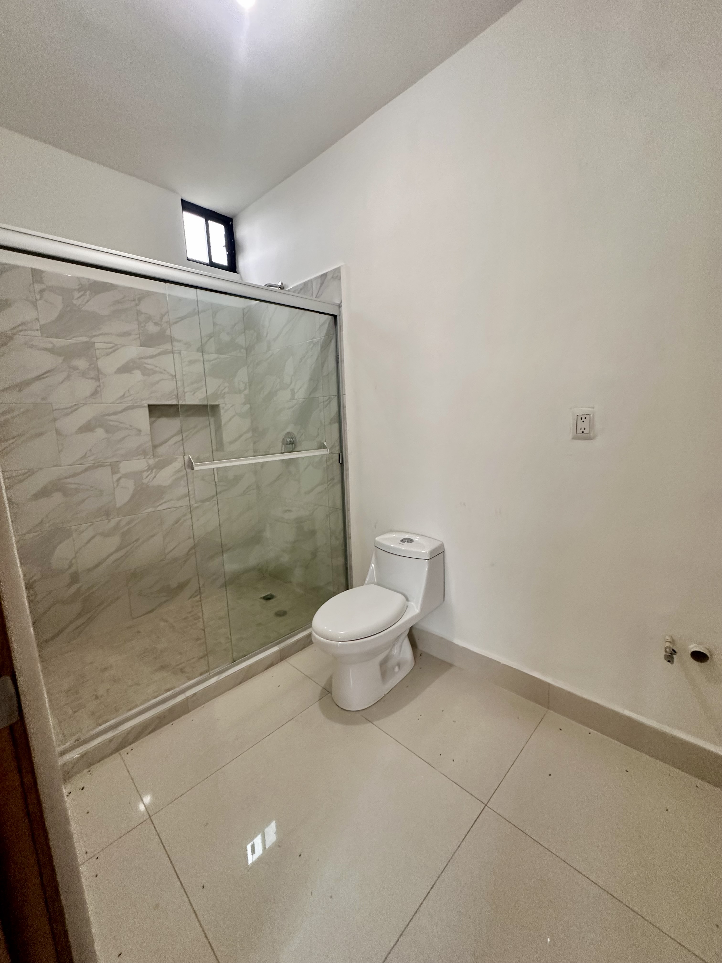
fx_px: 389
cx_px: 361
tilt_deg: -8.6
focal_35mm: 14
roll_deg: +1.1
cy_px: 482
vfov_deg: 102.1
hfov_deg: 85.7
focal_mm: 2.22
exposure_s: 1/120
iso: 250
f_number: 2.2
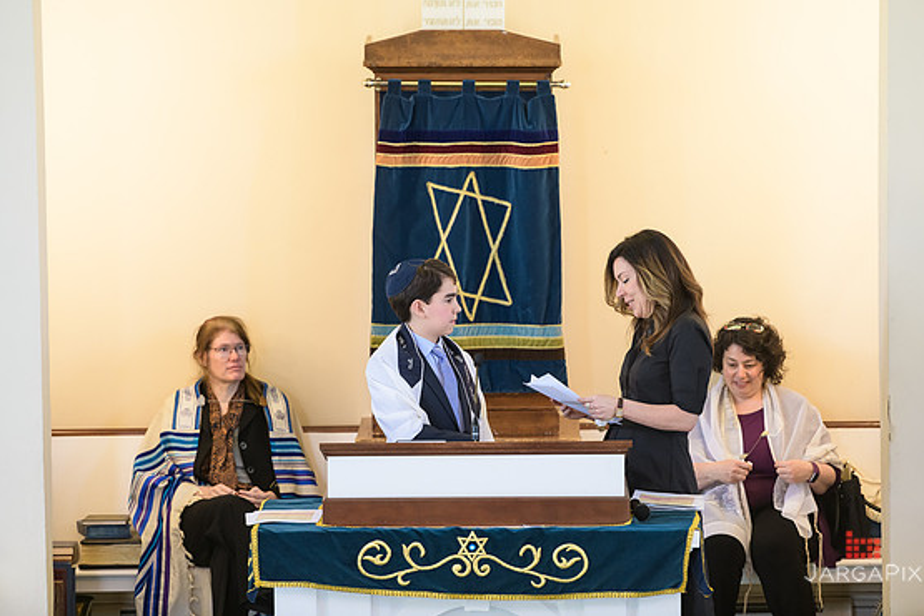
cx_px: 481
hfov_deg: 9.8
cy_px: 296
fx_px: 5364
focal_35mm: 209
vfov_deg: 6.6
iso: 1000
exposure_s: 1/125
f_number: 3.2
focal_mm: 200
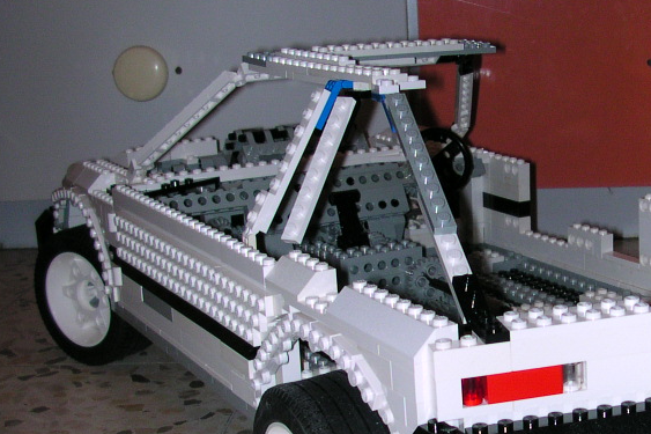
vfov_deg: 19.3
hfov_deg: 28.3
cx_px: 515
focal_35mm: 70
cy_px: 334
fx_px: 1265
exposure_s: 1/60
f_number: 2.7
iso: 100
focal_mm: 5.6
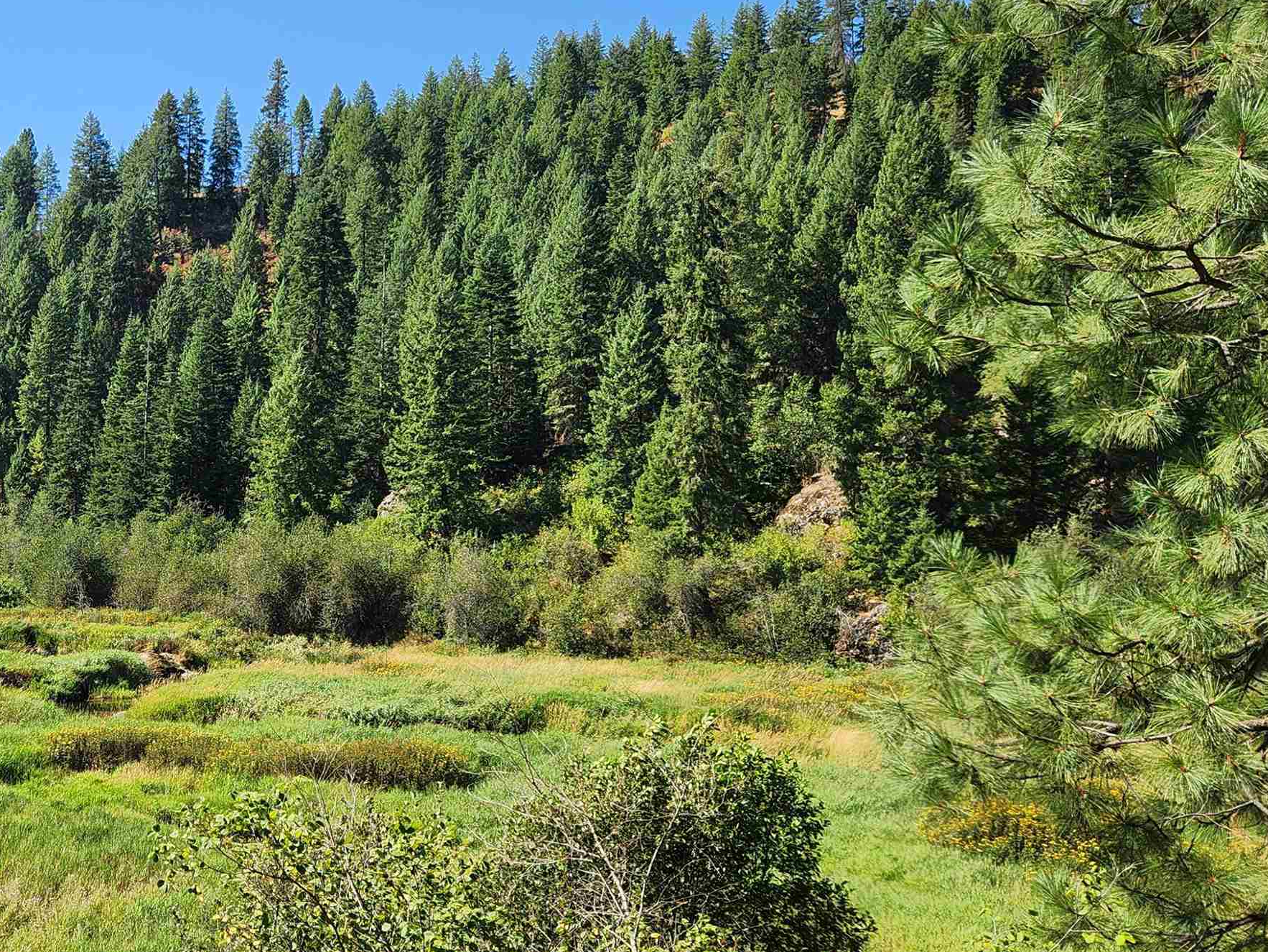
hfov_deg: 43.8
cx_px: 192
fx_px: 1465
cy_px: 456
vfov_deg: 36.0
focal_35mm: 40
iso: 20
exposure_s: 1/997
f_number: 1.8
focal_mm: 5.4
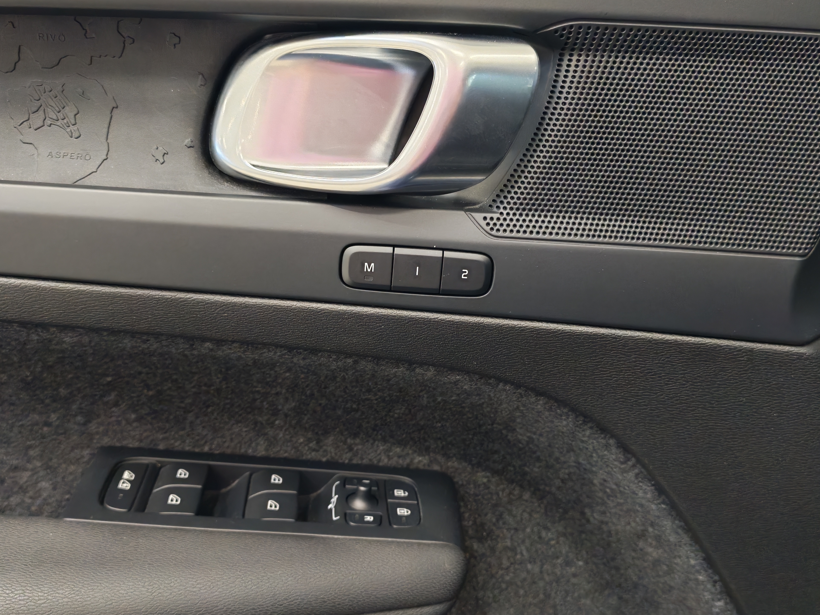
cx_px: 404
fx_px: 805
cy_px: 313
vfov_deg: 41.8
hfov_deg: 54.0
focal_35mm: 34
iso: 1250
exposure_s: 1/100
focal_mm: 6.12
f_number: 1.9
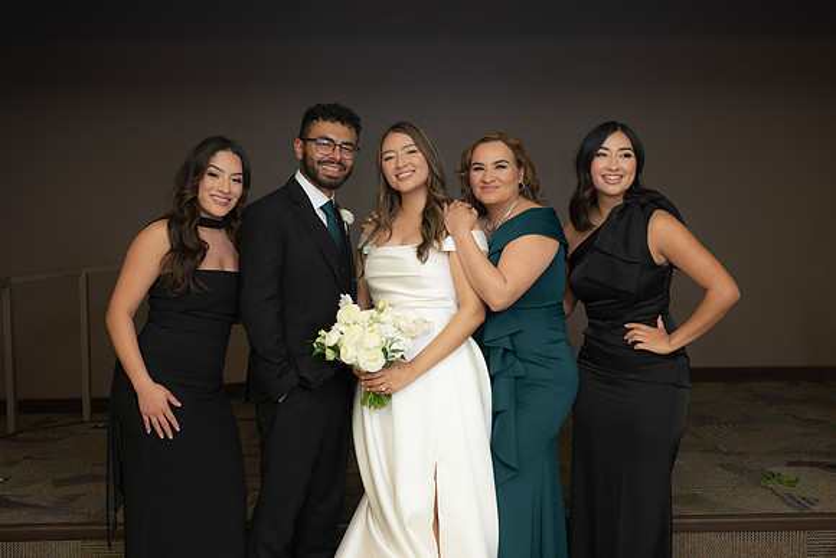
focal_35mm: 44
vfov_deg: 30.5
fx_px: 1022
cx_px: 418
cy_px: 279
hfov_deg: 44.5
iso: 250
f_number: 4
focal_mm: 44
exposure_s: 1/50
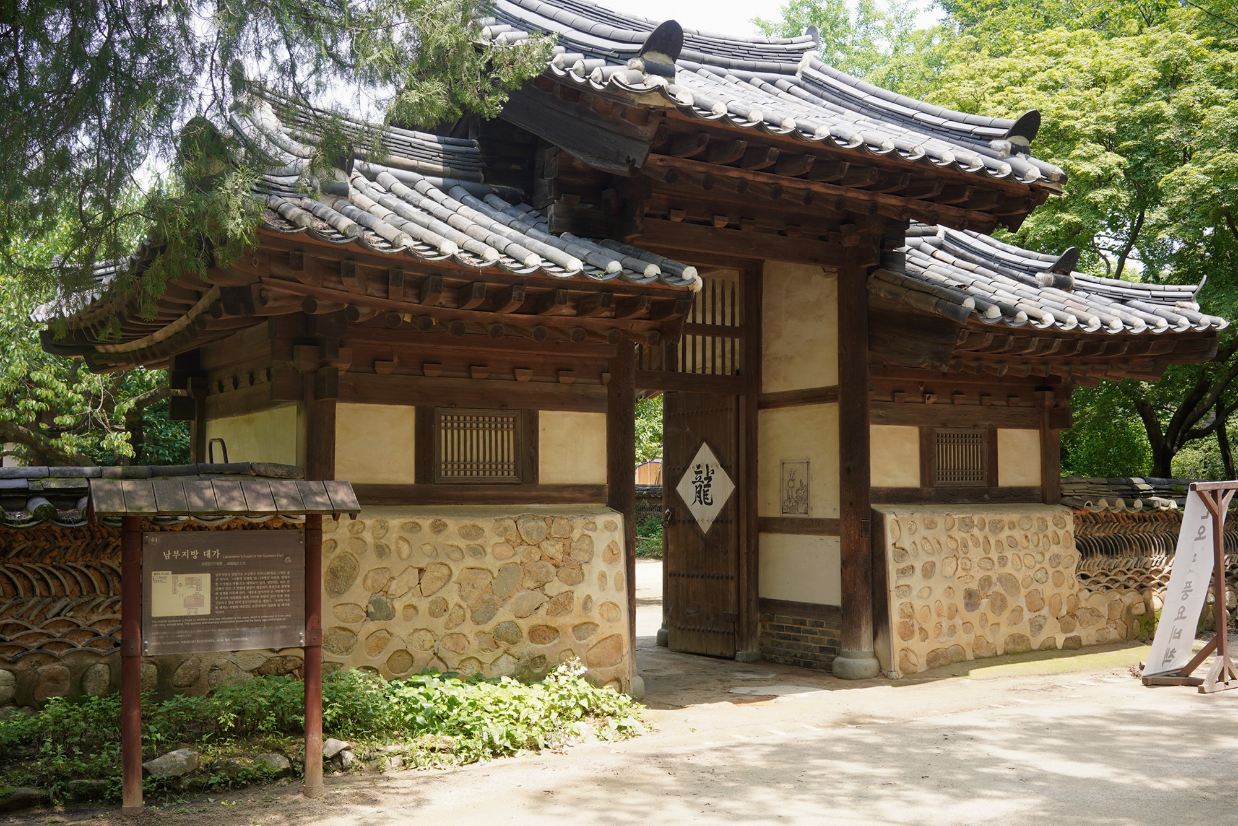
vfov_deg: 37.9
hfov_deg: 54.4
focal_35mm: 35
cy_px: 413
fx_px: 1204
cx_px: 619
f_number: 8
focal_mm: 35
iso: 200
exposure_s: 1/100
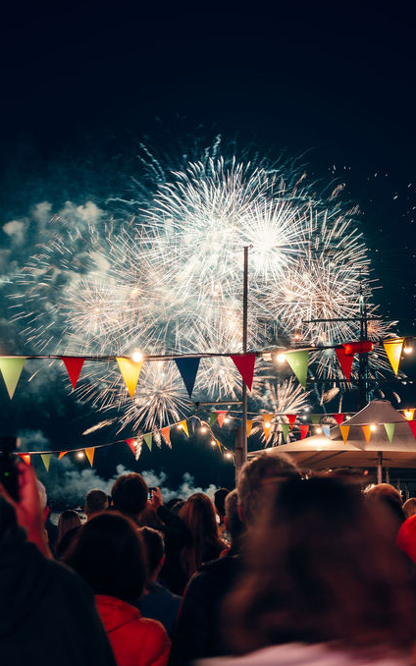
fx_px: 979
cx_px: 202
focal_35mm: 54
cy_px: 333
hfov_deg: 24.0
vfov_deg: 37.5
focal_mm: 35
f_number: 5
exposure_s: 1/2
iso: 100
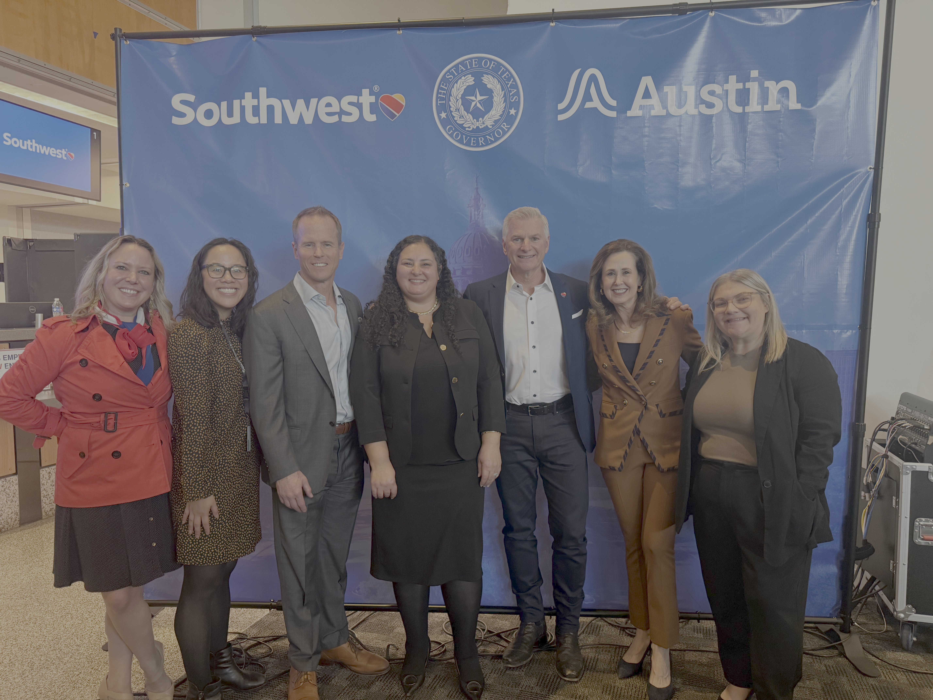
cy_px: 350
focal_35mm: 24
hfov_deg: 71.6
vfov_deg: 56.8
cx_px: 466
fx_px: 647
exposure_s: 1/60
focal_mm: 6.76
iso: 400
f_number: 1.78
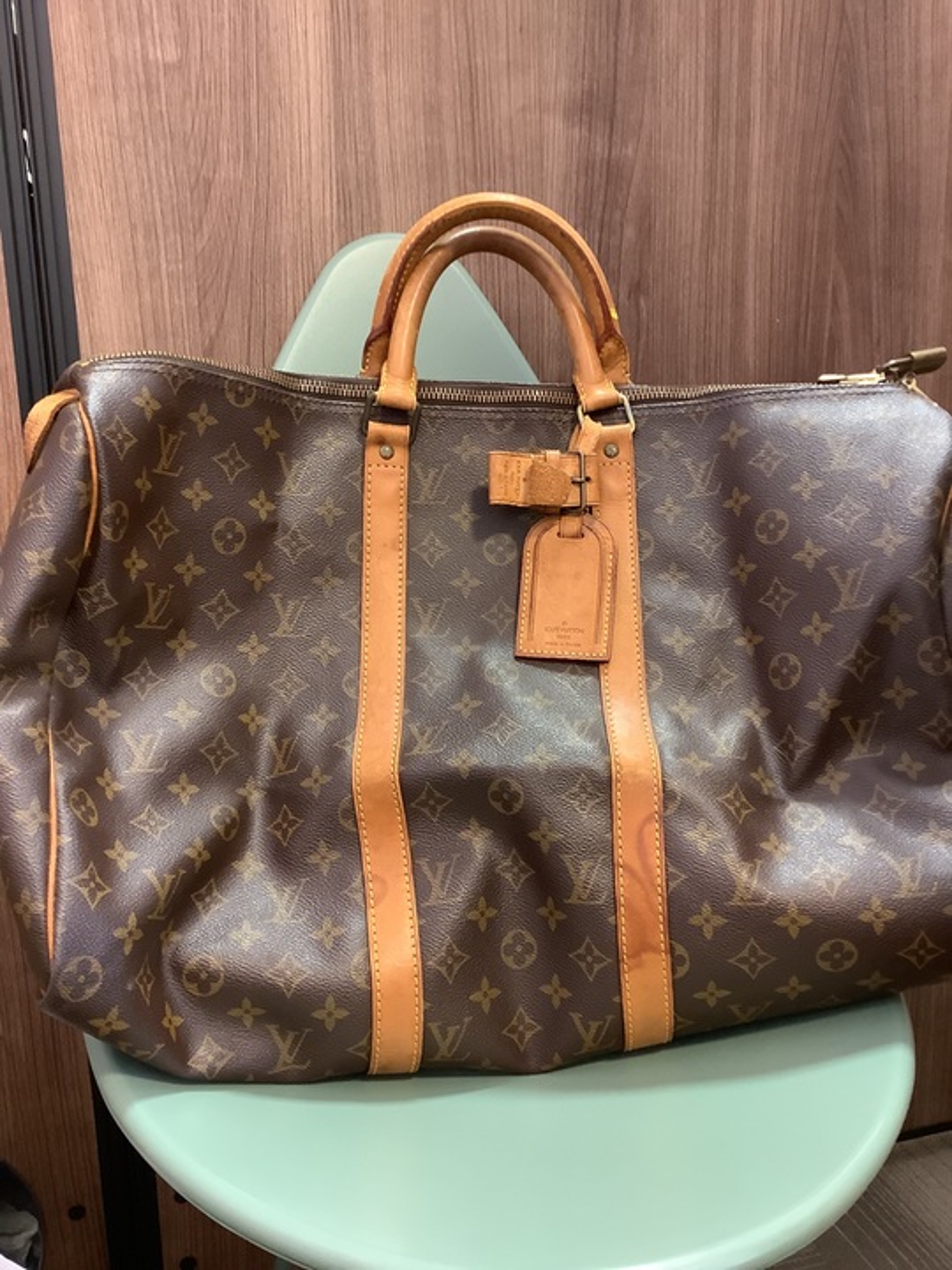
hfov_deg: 45.4
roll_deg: +1.2
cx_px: 476
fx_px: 1137
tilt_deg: -12.1
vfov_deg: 58.4
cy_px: 635
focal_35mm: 31
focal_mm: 3.3
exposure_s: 1/40
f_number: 2.4
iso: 320
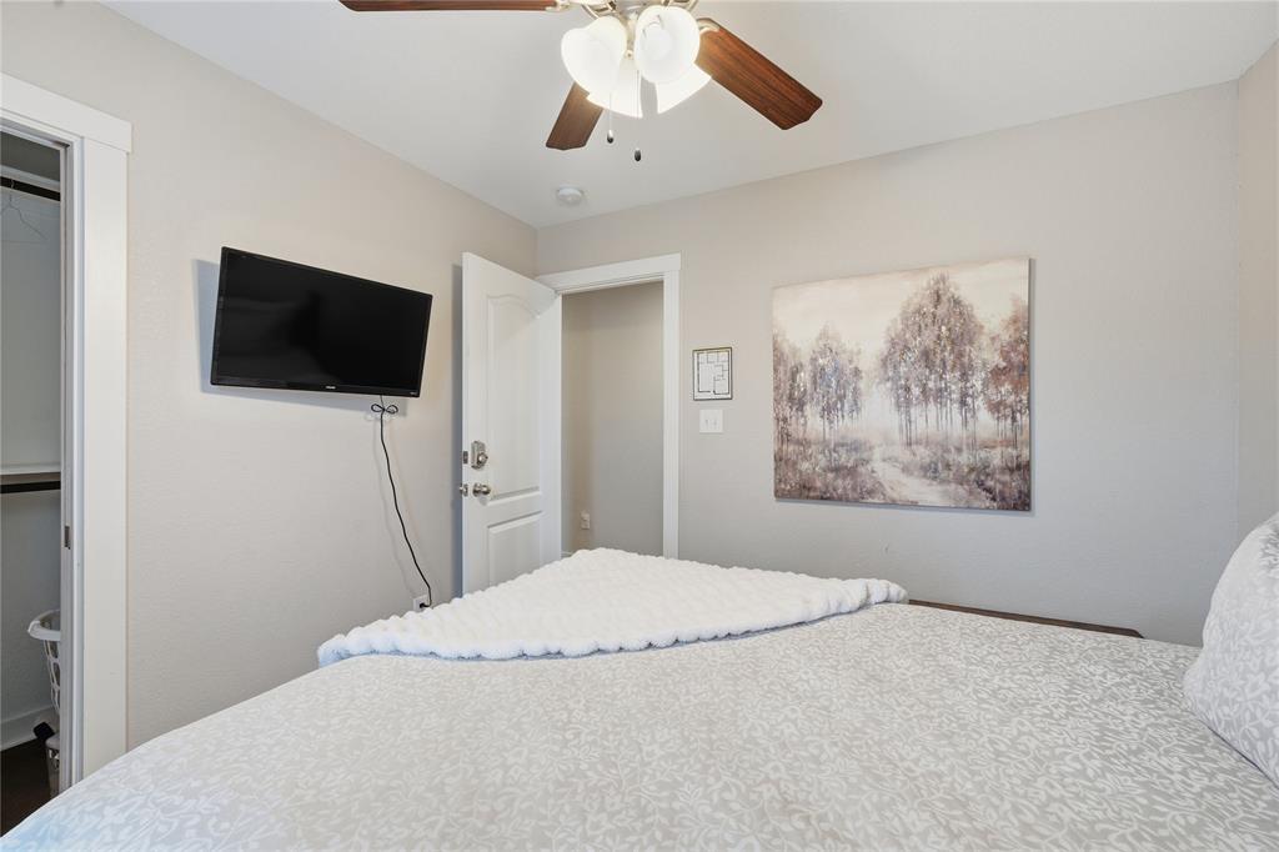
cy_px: 426
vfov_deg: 77.3
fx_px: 533
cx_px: 640
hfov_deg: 100.4
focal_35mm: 15
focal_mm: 15
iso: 125
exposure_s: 1/50
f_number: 8
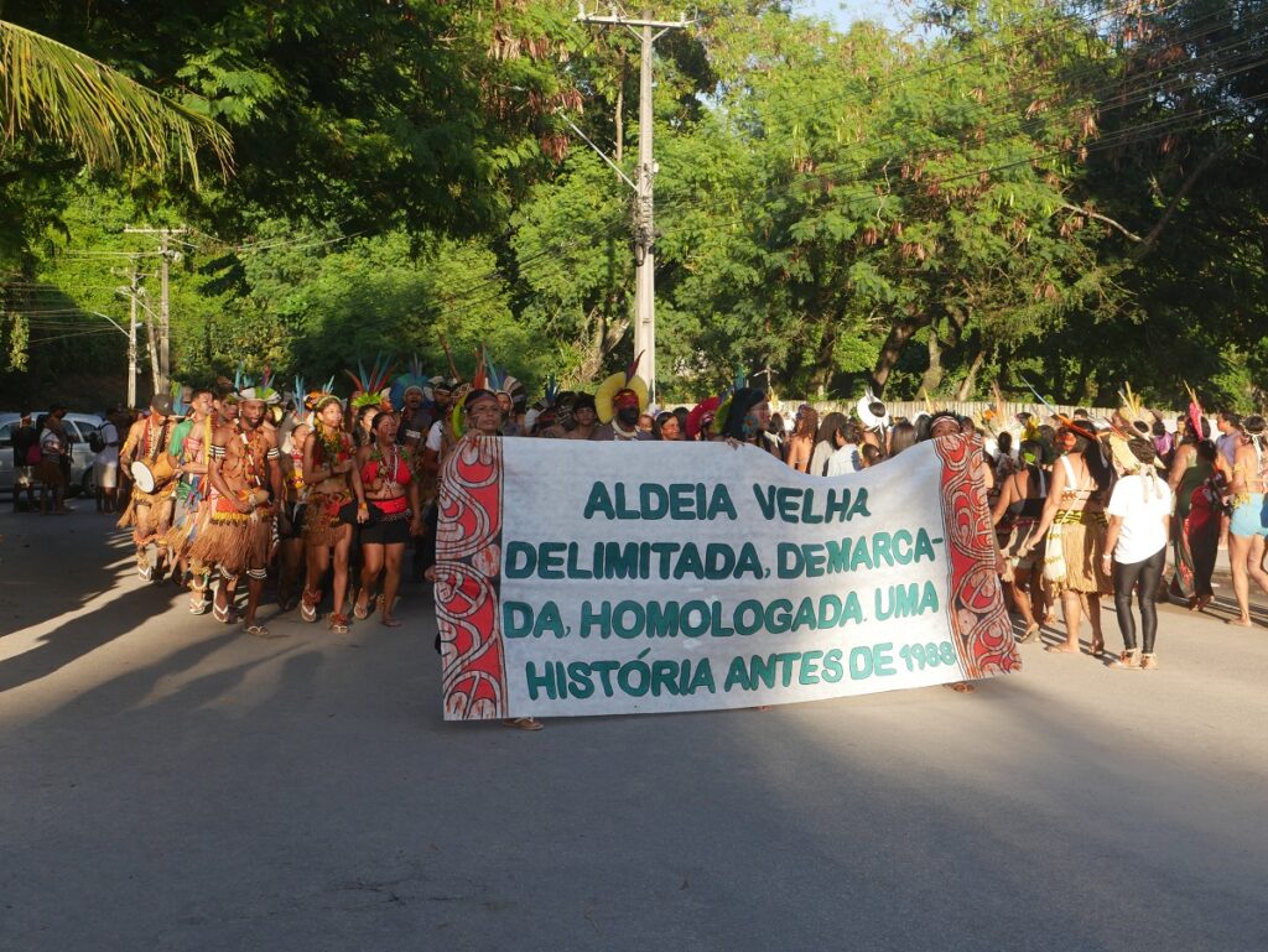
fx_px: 1686
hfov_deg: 41.2
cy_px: 476
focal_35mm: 46
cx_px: 634
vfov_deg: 31.5
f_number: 7.1
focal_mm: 23
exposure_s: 1/200
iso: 200
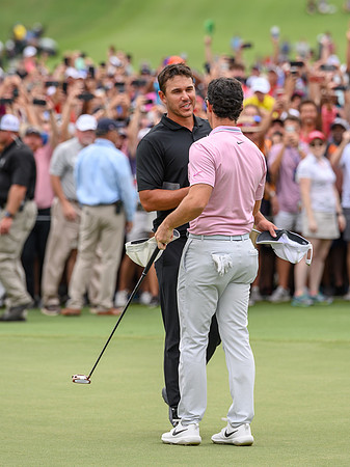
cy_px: 195
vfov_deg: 6.0
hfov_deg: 4.5
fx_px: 4448
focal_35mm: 330
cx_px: 186
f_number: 4
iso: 160
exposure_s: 1/400
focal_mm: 195
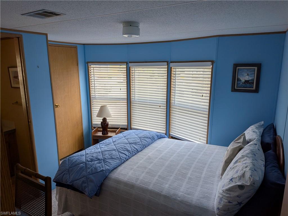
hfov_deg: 71.6
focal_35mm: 24
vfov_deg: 56.8
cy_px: 108
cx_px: 144
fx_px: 200
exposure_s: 1/229
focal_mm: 4.53
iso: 26
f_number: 1.7
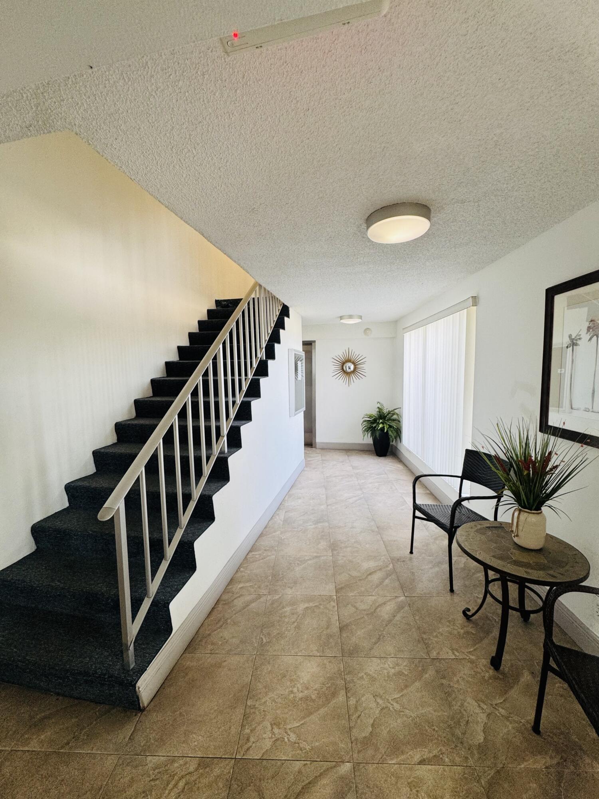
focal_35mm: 14
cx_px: 300
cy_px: 400
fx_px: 323
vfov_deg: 102.1
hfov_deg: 85.7
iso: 160
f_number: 2.2
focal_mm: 2.22
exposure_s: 1/120
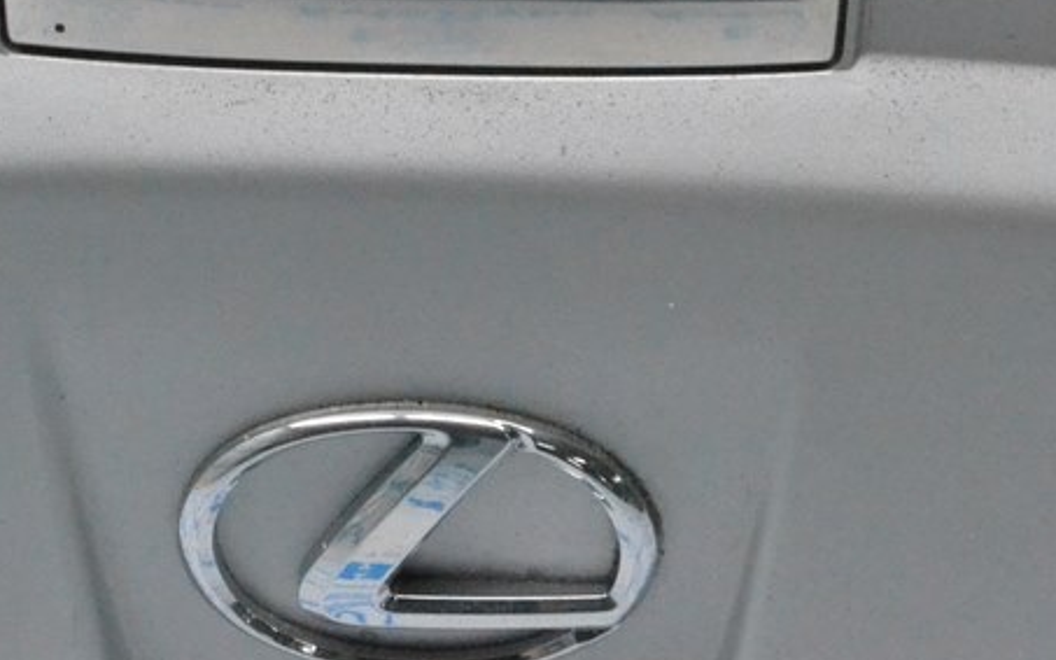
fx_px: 2882
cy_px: 55
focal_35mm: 100
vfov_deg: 12.9
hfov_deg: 20.7
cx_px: 366
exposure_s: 1/160
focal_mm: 29
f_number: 13
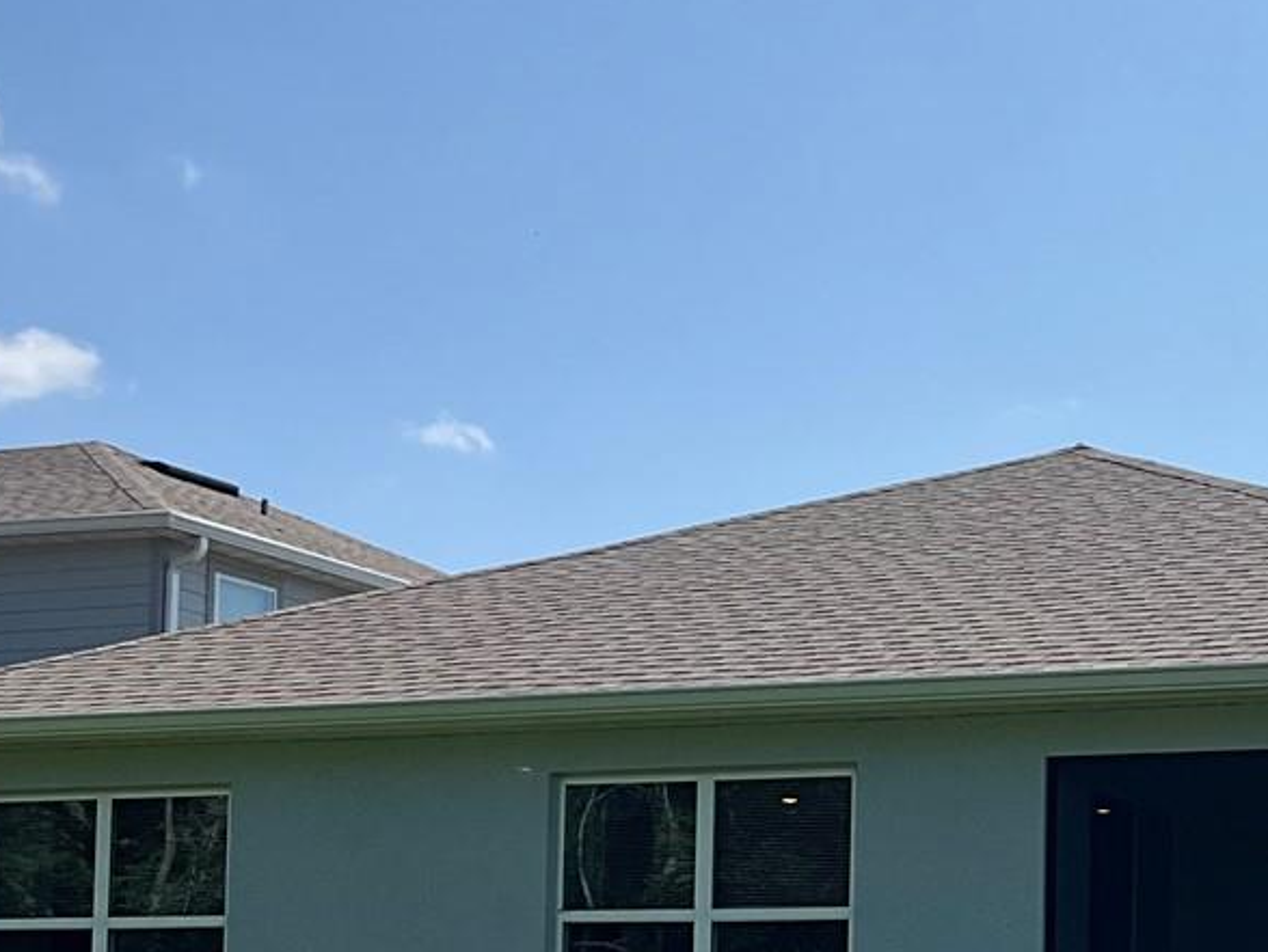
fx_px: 2896
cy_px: 902
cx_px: 1041
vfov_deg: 18.3
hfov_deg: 24.3
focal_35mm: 79
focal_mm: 3
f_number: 1.8
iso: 25
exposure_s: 1/2141
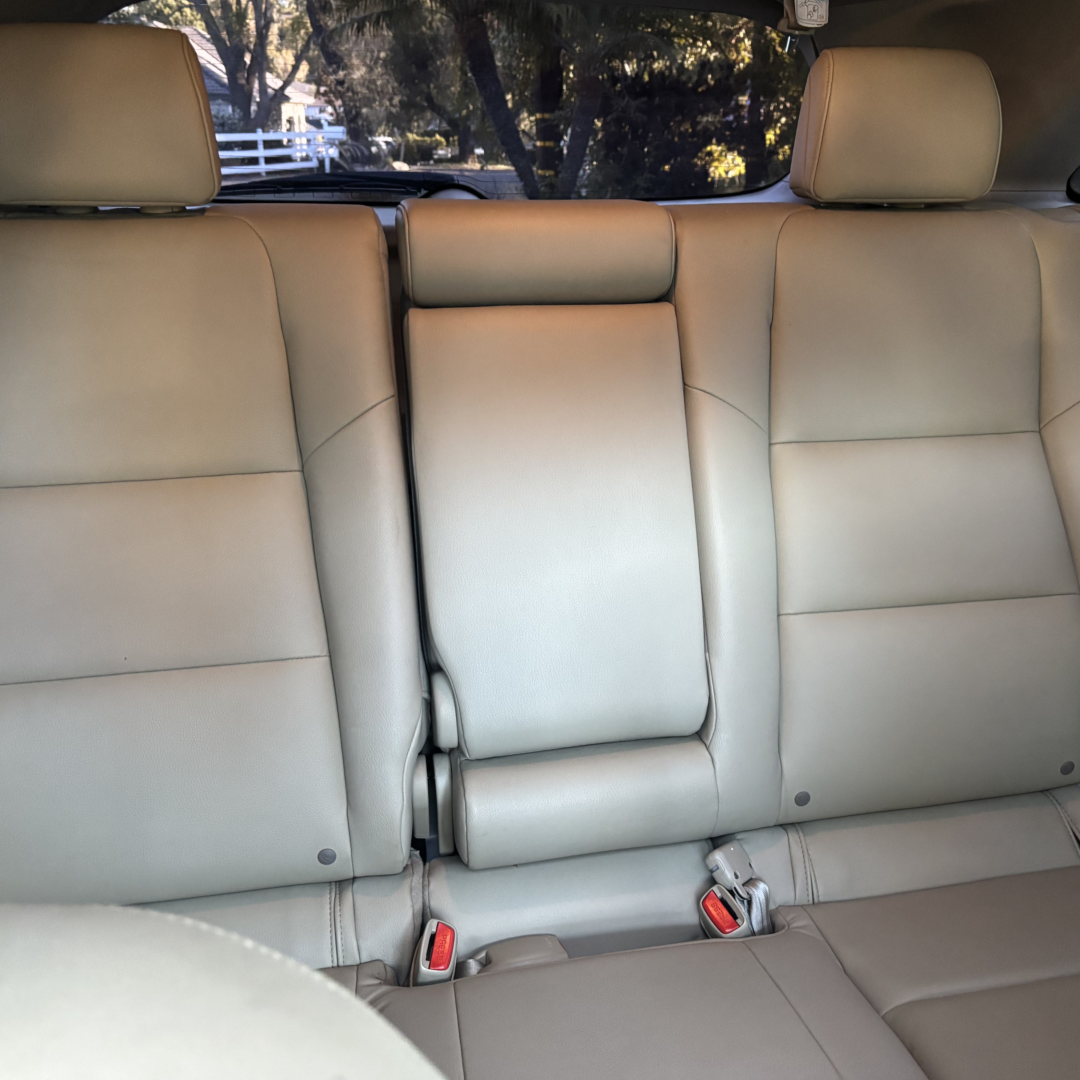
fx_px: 1094
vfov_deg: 52.5
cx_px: 613
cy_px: 537
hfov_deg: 52.4
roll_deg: -1.1
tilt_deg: -18.4
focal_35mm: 31
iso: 500
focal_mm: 5.96
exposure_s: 1/60
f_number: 1.6
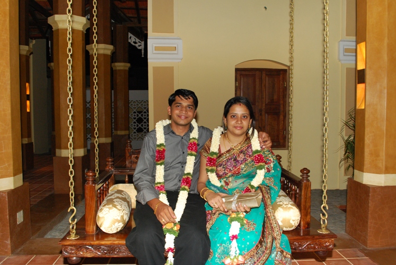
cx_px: 198
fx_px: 330
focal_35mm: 30
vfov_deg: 43.7
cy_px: 132
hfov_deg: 61.9
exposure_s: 1/60
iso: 800
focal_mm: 20
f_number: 7.1
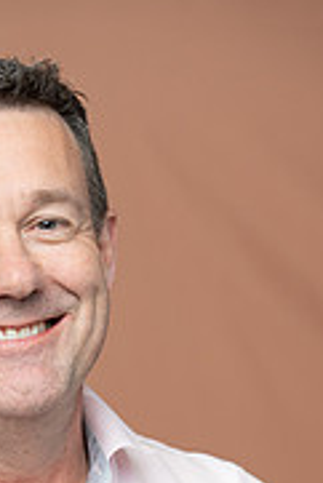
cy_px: 584
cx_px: 37
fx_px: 2498
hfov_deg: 7.4
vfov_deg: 10.8
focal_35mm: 186
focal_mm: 75
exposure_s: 1/160
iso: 320
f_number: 4
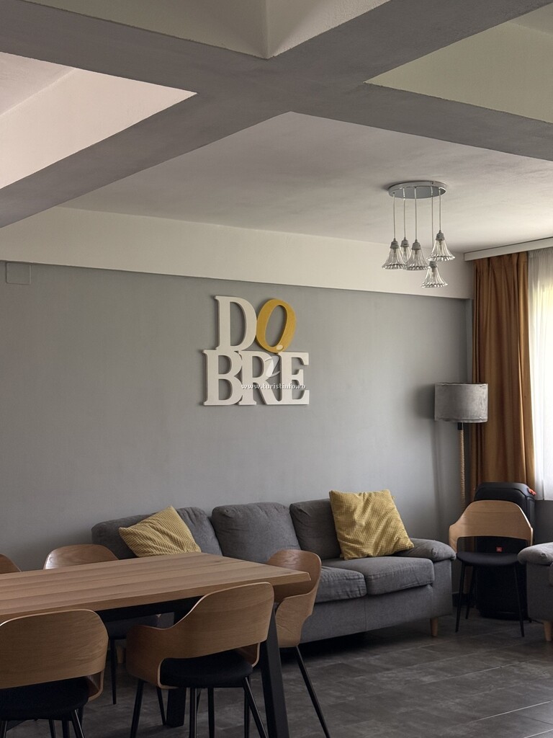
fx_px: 1022
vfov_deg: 39.7
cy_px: 369
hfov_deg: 30.3
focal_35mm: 48
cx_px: 276
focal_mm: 6.76
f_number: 1.78
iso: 160
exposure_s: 1/117
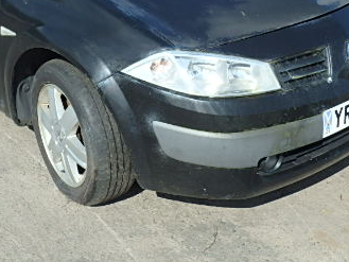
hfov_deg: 27.6
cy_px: 47
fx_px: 706
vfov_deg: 20.7
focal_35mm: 70
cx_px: 115
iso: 125
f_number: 5
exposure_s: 1/500
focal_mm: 6.4
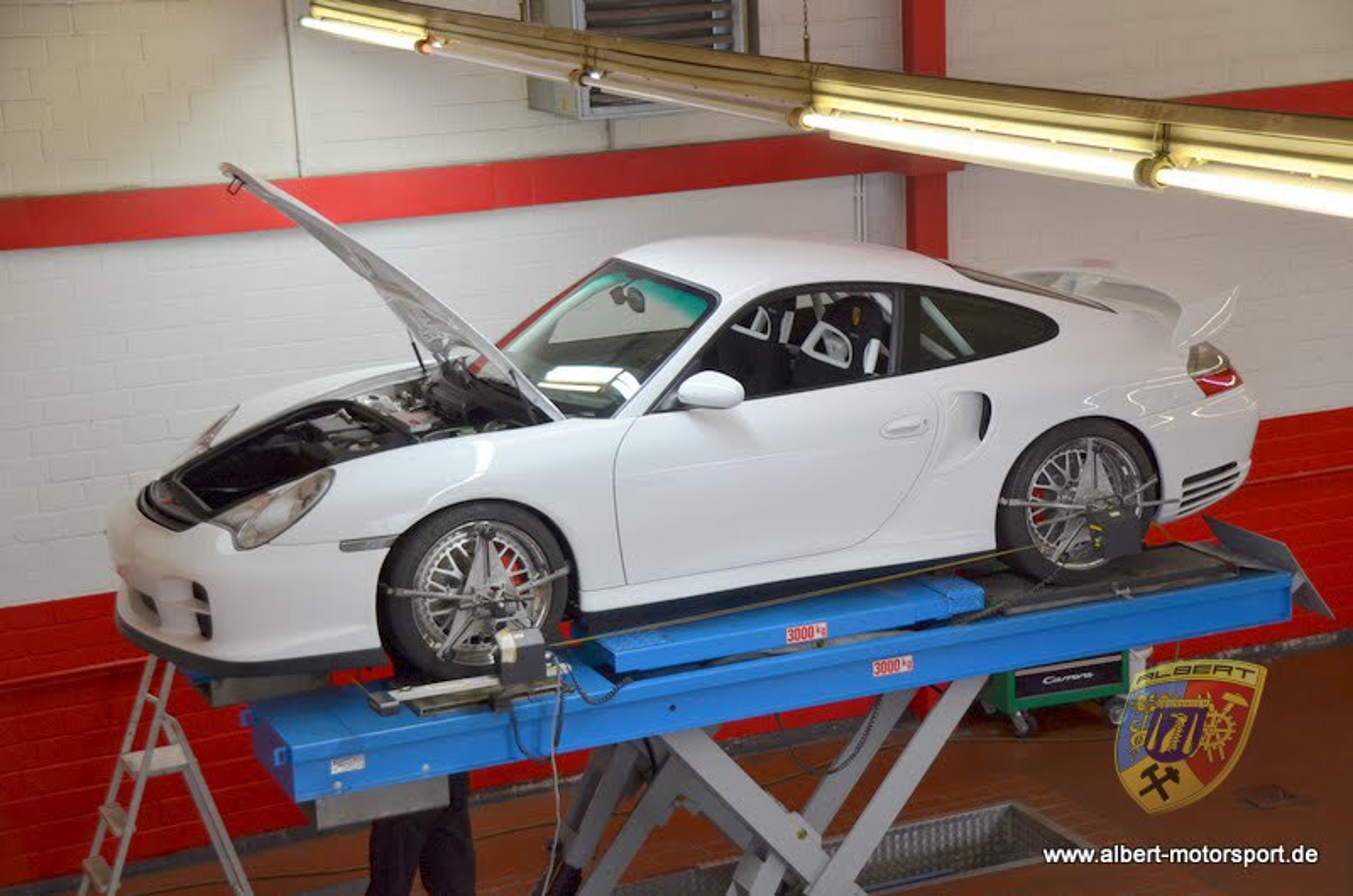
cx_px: 676
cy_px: 448
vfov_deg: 19.6
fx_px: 2588
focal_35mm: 69
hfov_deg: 29.3
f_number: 5
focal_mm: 46
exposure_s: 1/100
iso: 400
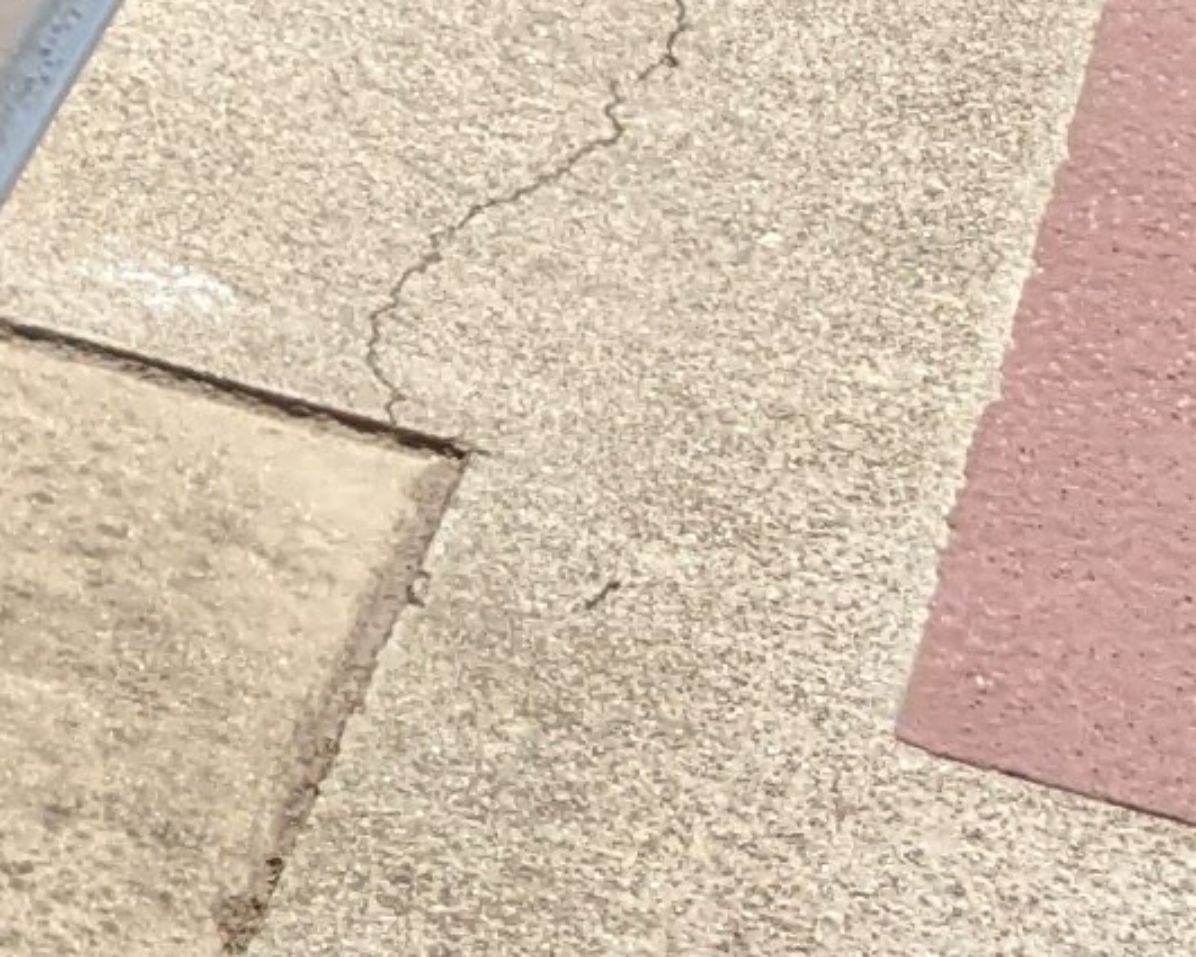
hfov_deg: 8.7
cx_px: -1734
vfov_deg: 6.9
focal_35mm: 200
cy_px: -2033
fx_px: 7081
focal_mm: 4.38
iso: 56
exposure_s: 1/3344
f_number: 1.73
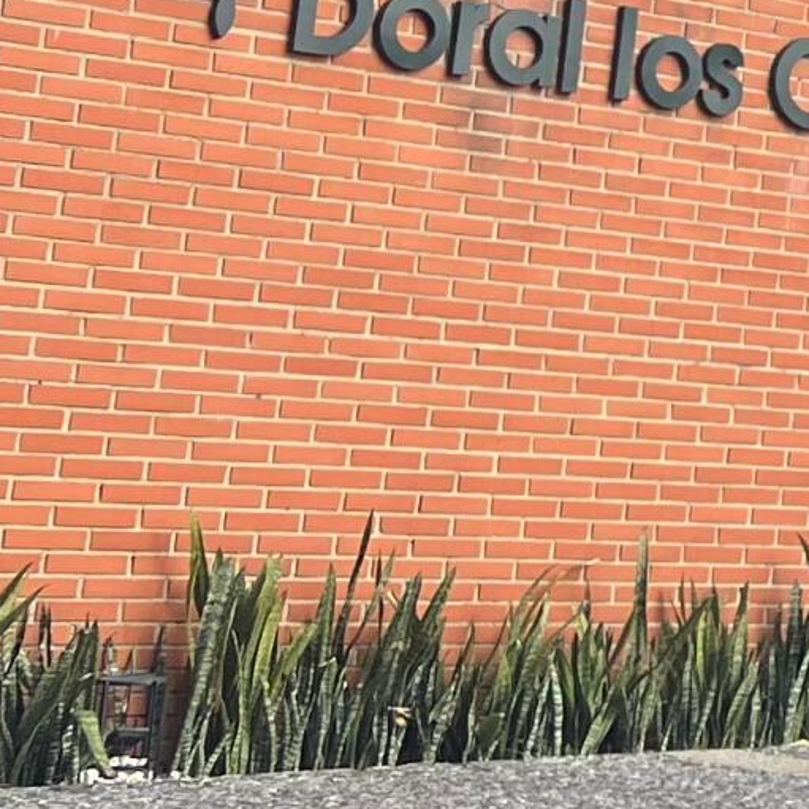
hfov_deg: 10.4
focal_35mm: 135
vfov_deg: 12.6
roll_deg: -2.4
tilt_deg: +13.4
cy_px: -154
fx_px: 3570
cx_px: 2159
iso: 50
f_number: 1.5
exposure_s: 1/2208
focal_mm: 5.7
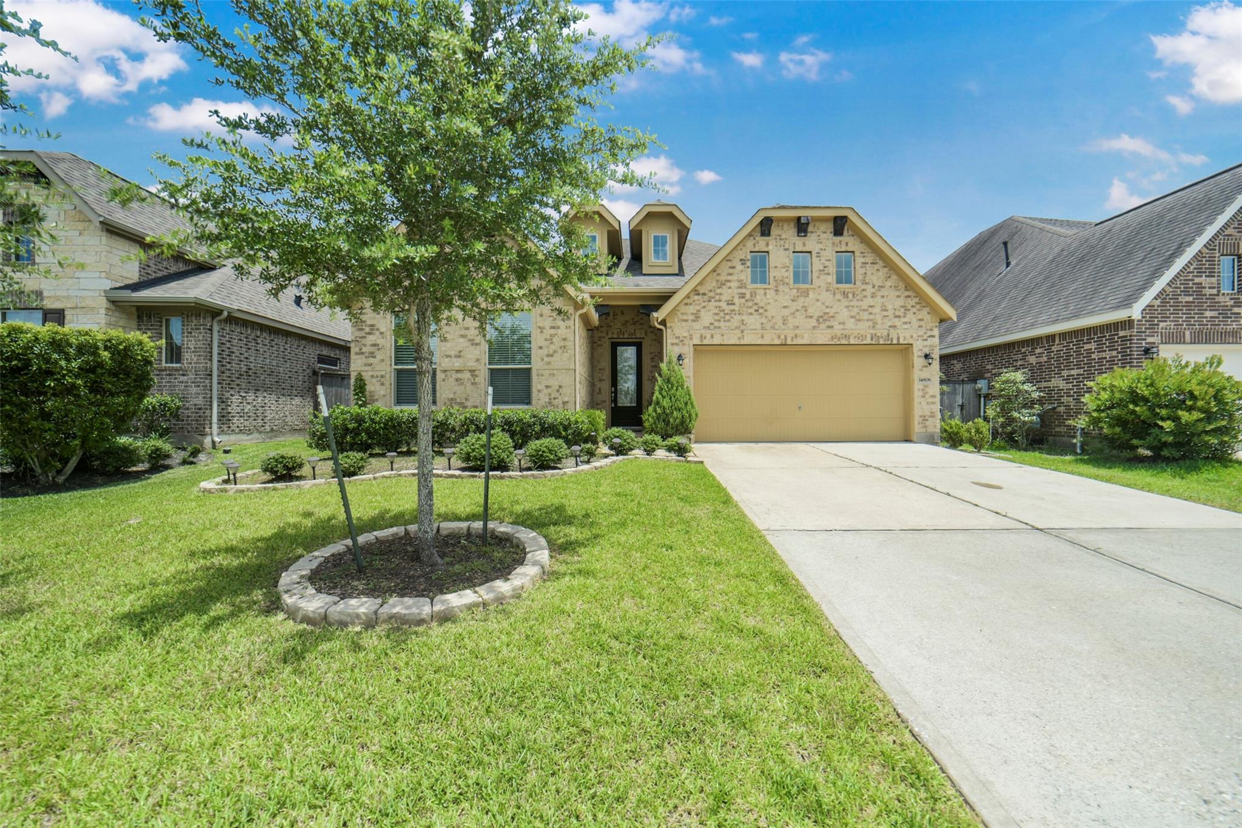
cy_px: 414
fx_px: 483
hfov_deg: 104.2
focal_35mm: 14
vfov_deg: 81.2
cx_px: 621
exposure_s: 1/4000
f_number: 5
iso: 500
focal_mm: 14
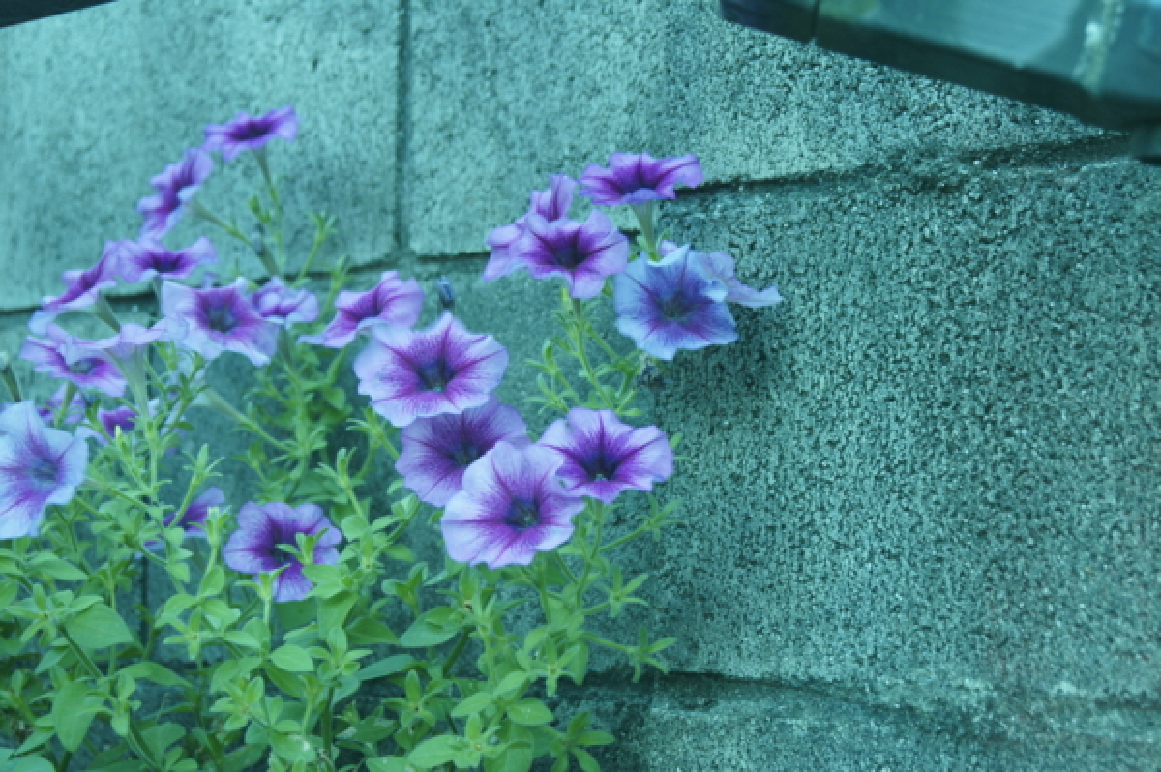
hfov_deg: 27.0
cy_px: 386
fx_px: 2417
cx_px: 580
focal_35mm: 75
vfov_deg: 18.2
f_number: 5.6
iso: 1600
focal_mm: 50
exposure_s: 1/60
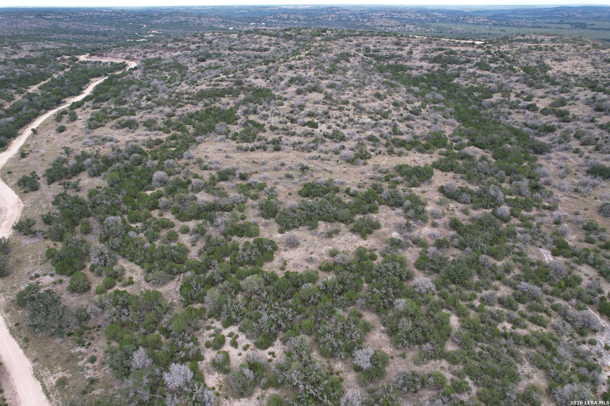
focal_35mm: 22
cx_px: 305
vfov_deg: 57.2
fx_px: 373
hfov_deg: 78.6
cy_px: 203
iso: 100
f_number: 2.8
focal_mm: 8.38
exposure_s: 1/500
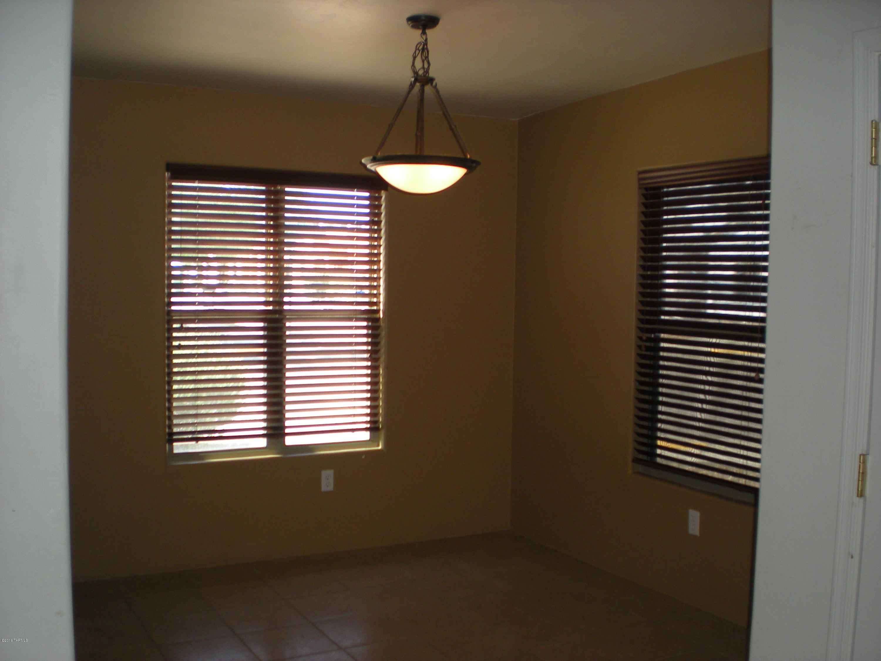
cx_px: 440
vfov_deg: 37.7
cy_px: 330
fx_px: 967
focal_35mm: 38
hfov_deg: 49.0
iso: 120
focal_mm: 6.3
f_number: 3.1
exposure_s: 1/70
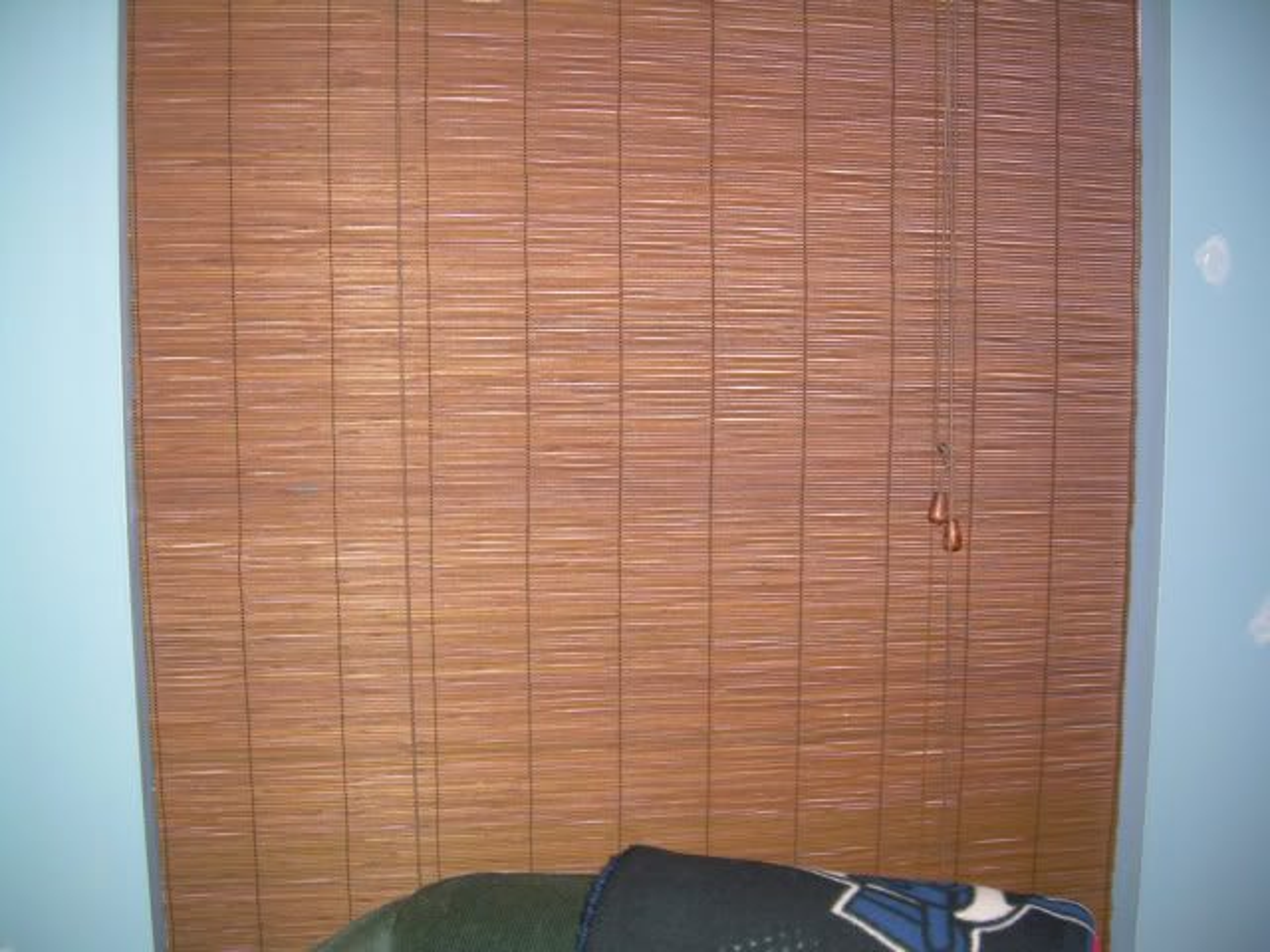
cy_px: 476
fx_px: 1394
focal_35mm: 38
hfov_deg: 49.0
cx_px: 635
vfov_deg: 37.7
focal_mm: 6.3
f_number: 2.8
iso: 59
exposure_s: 1/60
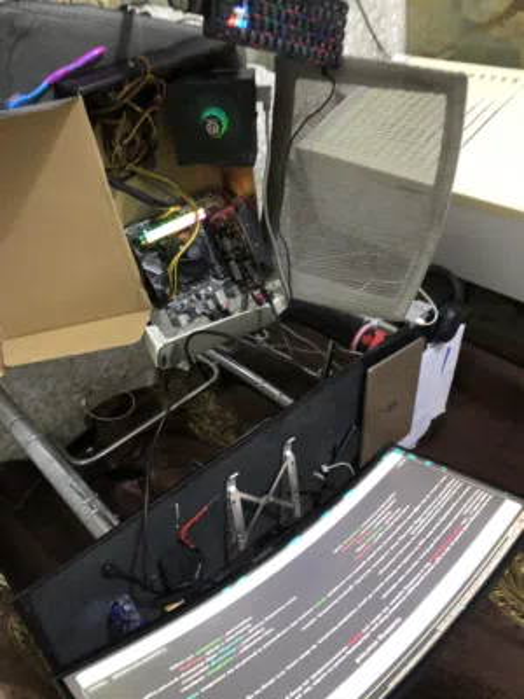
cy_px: 350
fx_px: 565
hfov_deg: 49.7
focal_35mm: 28
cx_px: 262
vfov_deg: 63.4
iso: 100
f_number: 1.8
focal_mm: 4
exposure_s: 1/4
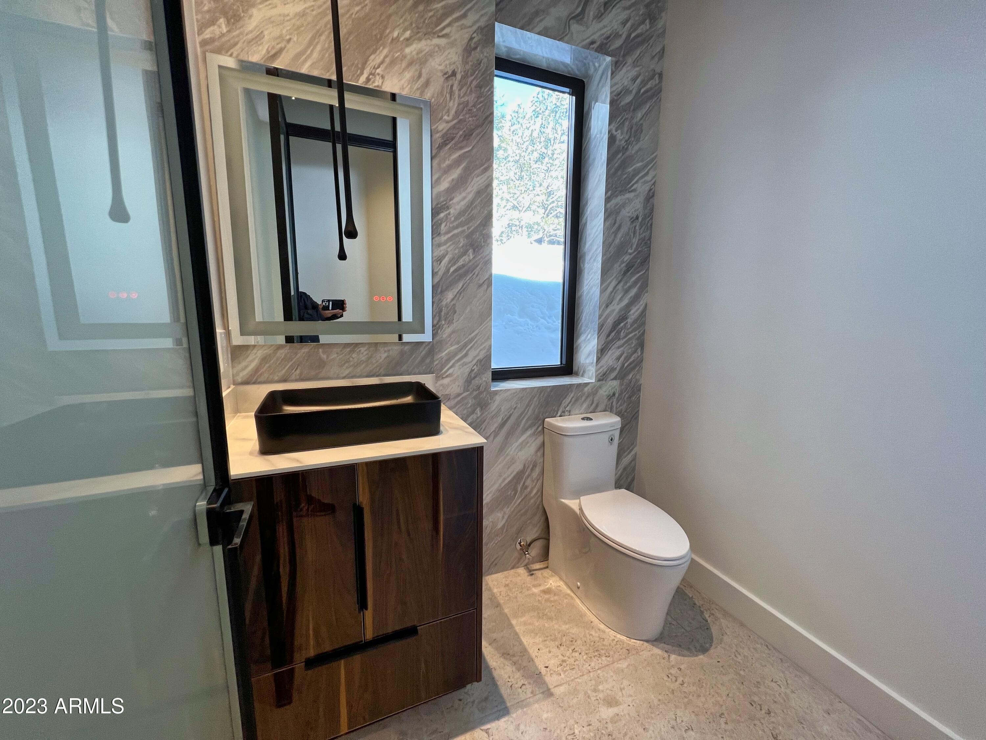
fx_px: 370
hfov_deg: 106.2
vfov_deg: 89.9
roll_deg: -0.2
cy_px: 370
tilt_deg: -10.0
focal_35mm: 13
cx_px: 493
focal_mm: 1.57
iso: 100
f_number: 1.8
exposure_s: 1/120
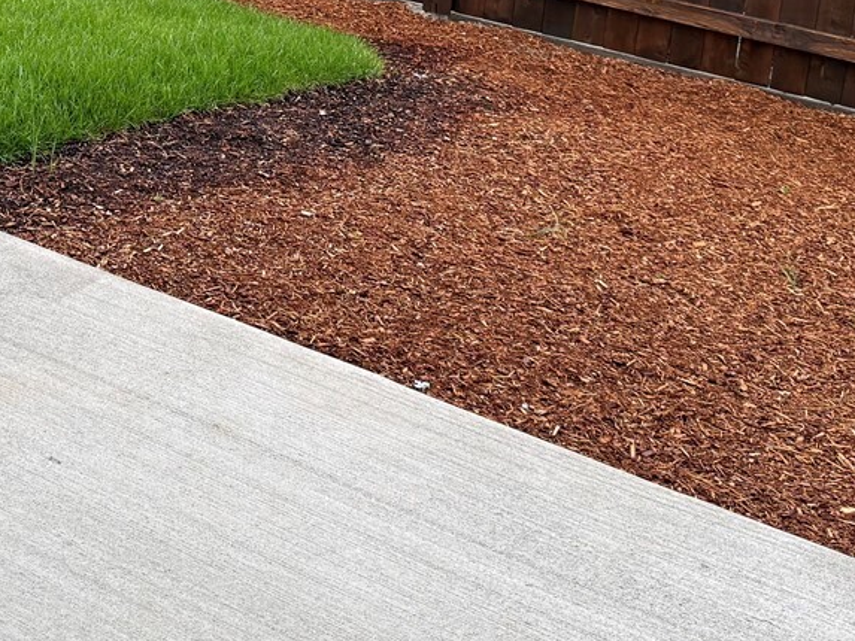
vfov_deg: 20.9
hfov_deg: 28.1
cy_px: -52
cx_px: 115
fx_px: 1655
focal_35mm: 67
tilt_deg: -13.5
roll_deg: -3.2
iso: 100
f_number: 1.78
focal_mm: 6.76
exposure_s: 1/567
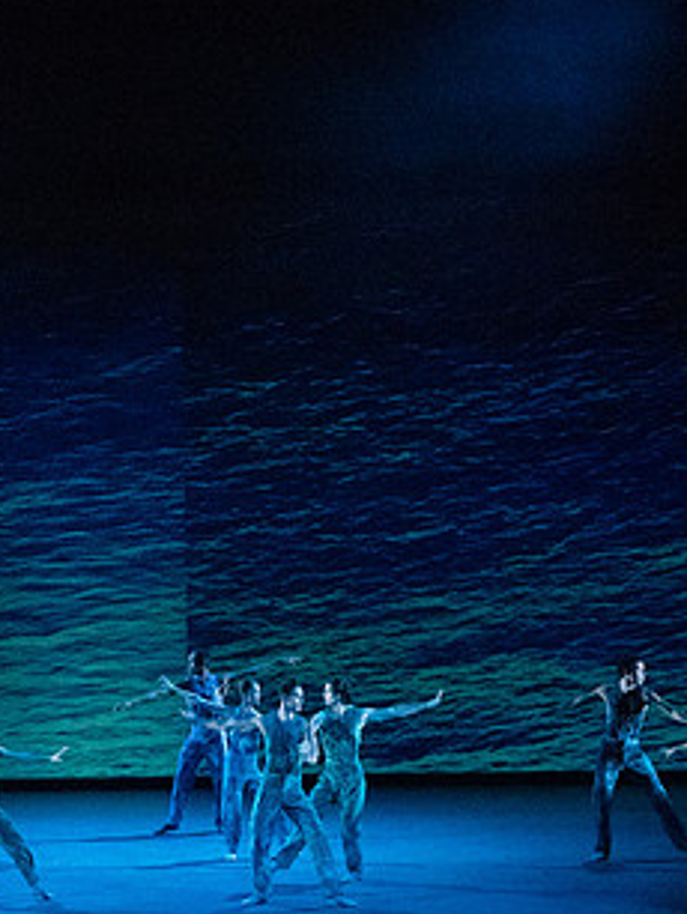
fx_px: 4809
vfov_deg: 10.9
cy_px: 417
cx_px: 128
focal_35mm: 182
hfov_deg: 8.2
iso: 16000
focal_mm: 100
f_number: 5.6
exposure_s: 1/400
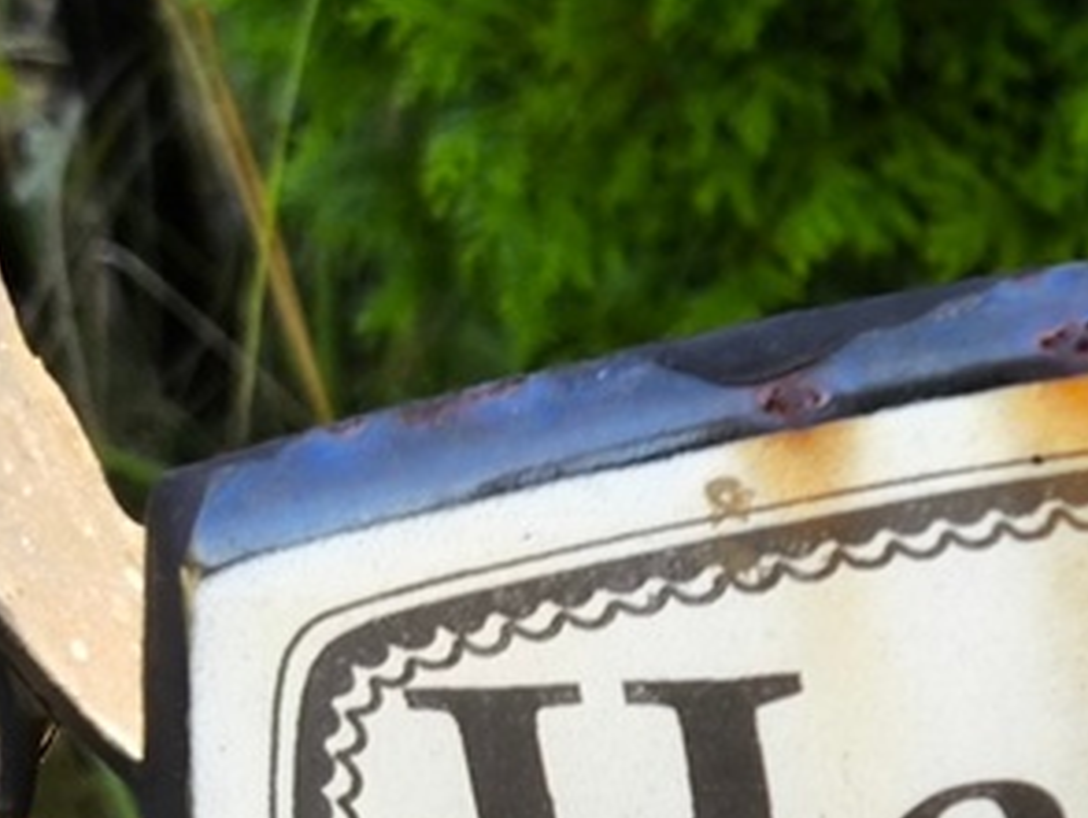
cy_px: 829
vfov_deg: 10.8
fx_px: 4278
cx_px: 1404
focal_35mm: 136
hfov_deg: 13.9
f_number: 1.7
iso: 50
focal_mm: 4.71
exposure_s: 1/100
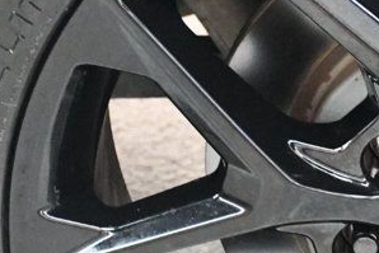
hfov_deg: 8.2
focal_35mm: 247
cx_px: 474
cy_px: 256
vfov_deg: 5.6
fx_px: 2602
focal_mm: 48
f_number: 4.5
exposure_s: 1/60
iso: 12800
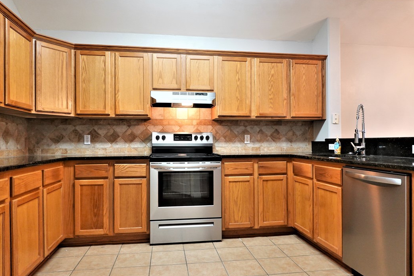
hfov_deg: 71.5
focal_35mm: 25
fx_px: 287
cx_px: 206
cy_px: 141
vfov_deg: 51.3
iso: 640
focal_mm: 9
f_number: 2.8
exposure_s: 1/30
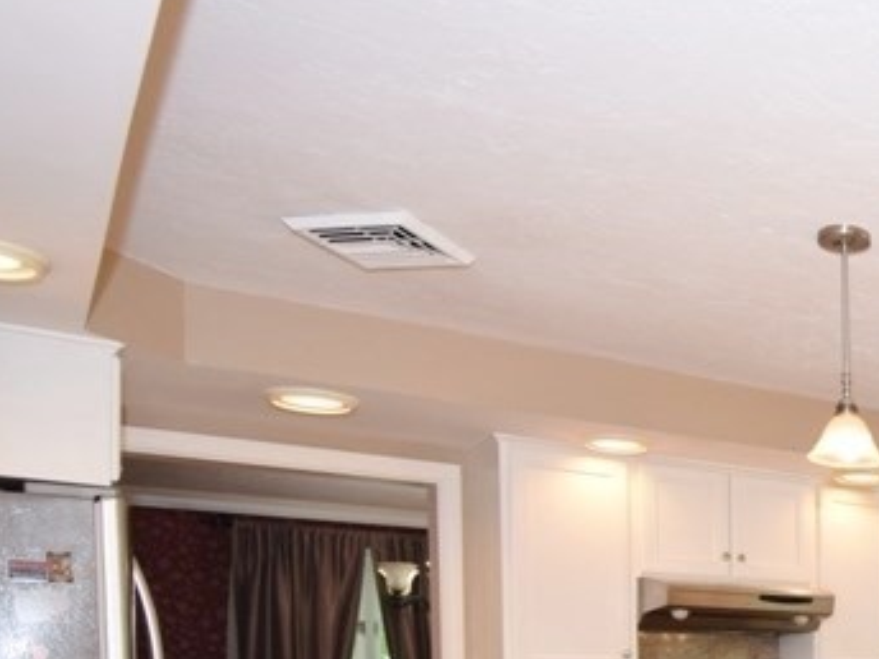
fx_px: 1092
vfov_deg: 30.2
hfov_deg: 35.3
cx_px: 1035
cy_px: 722
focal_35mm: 43
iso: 560
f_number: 5.6
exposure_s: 1/125
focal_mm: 10
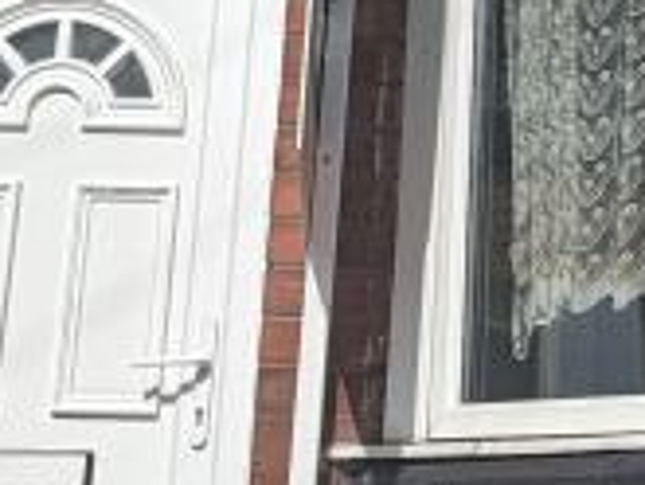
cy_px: 55
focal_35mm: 87
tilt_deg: +18.8
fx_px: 1622
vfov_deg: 16.8
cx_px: 555
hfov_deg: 22.1
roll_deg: -1.1
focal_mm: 2.22
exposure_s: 1/1901
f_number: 2.2
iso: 20
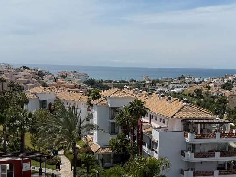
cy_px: 147
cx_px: 150
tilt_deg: -12.0
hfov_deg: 29.2
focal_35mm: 66
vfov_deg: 21.9
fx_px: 450
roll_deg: -0.9
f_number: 1.78
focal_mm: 6.76
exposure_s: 1/8130
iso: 80
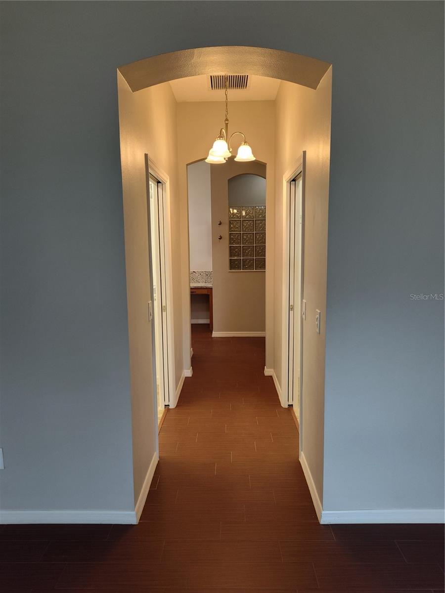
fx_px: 394
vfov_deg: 73.9
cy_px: 296
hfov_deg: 58.9
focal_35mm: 23
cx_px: 222
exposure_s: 1/120
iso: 722
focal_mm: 5.56
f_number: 1.8
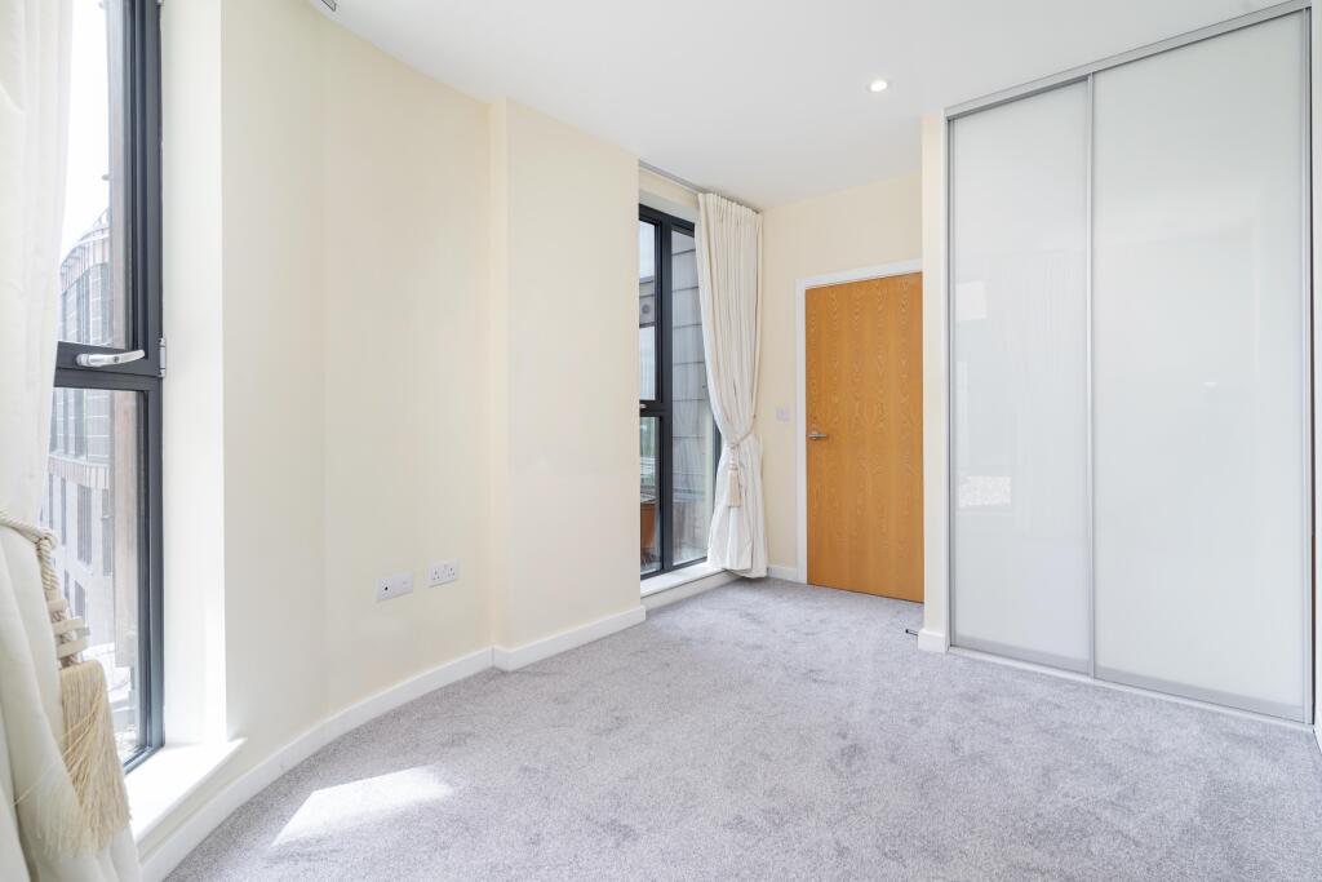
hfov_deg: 93.3
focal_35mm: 17
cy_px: 441
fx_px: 624
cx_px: 661
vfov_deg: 70.5
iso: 320
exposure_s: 1/100
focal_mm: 17
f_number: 7.1
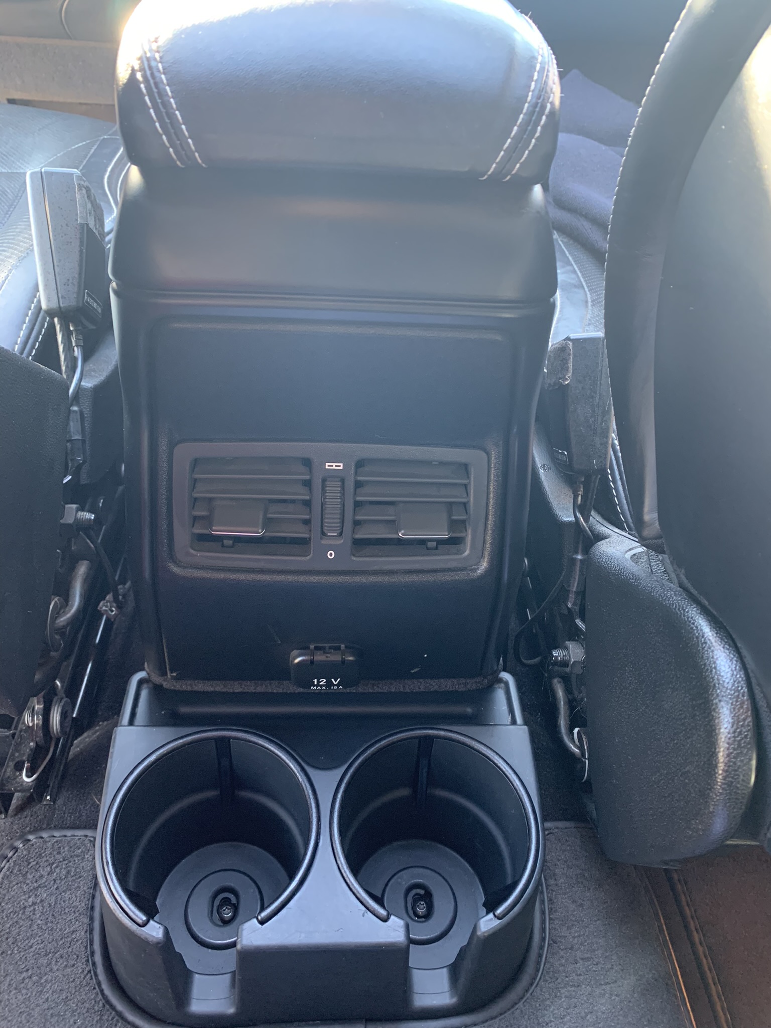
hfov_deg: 53.1
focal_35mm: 26
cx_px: 386
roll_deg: -4.3
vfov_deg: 67.3
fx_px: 772
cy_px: 514
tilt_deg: -36.9
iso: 400
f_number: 1.8
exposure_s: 1/40
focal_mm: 4.25
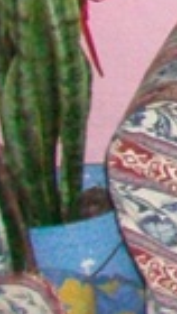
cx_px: 883
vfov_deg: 10.8
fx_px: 1656
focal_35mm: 199
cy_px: 141
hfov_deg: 5.0
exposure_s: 1/125
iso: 400
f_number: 2.8
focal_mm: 5.7
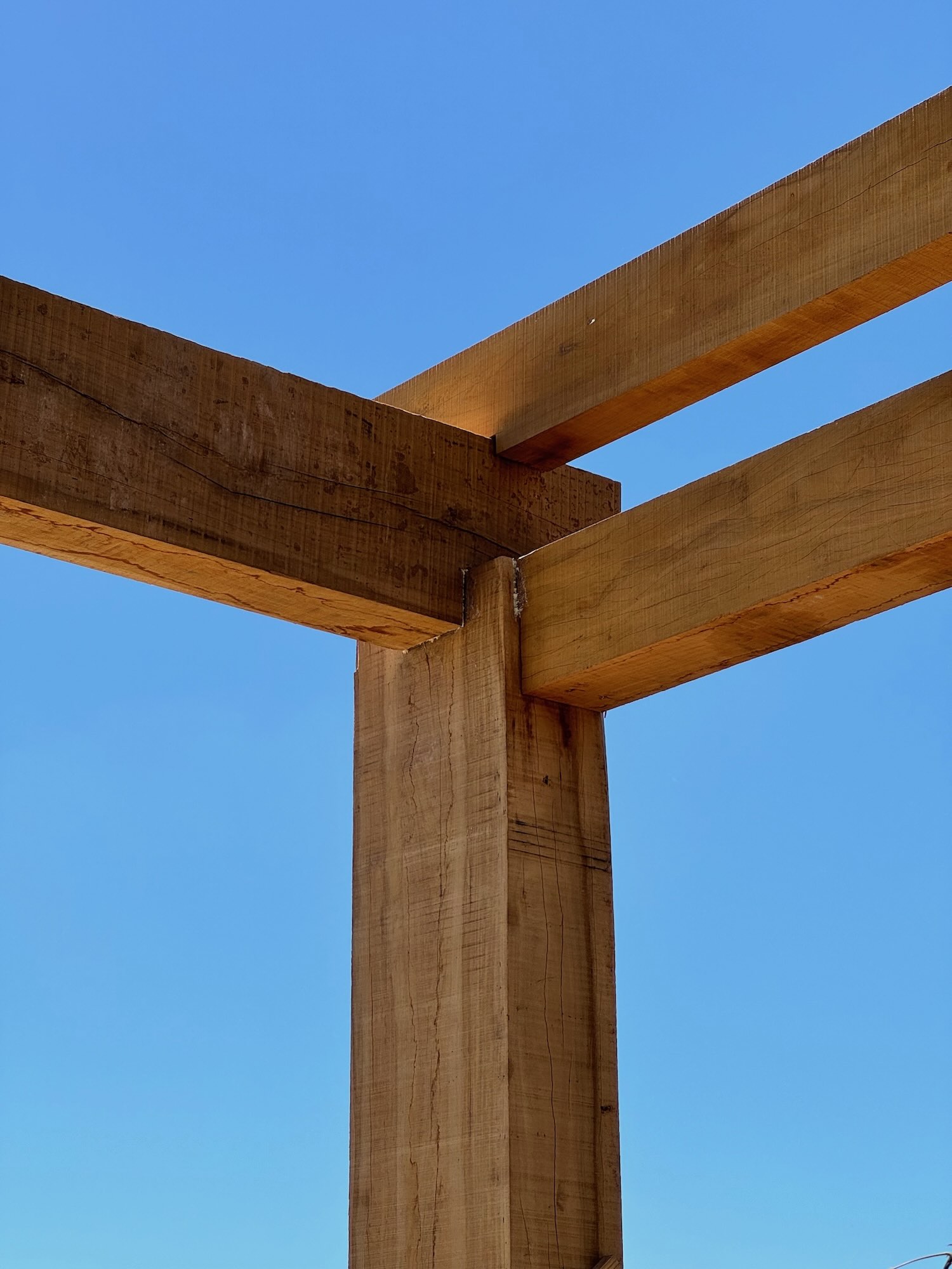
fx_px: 2824
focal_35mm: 77
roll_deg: -0.1
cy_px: 634
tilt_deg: +20.4
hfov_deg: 19.1
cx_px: 476
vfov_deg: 25.3
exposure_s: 1/774
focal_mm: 9
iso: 25
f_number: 2.8
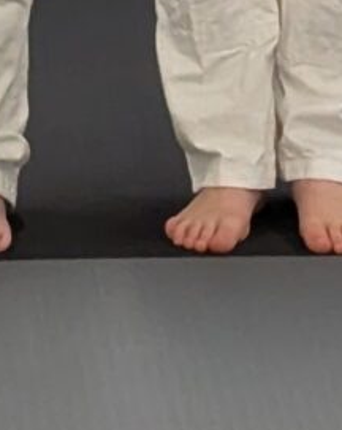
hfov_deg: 3.5
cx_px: 55
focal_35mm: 444
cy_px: -441
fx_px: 5630
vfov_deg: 4.3
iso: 205
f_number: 1.85
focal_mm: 6.81
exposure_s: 1/112
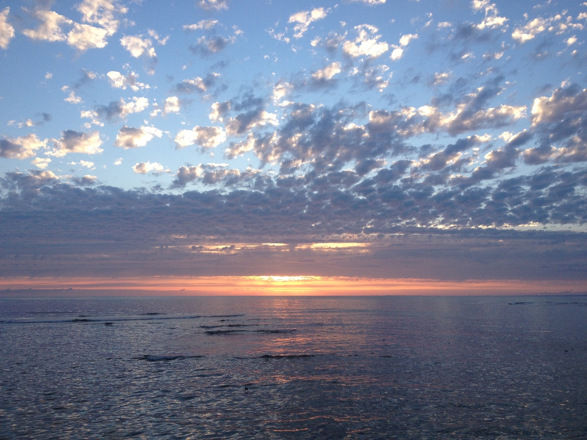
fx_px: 594
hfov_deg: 52.6
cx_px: 294
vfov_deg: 40.7
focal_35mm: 35
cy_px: 220
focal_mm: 4.28
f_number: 2.4
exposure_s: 1/406
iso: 50
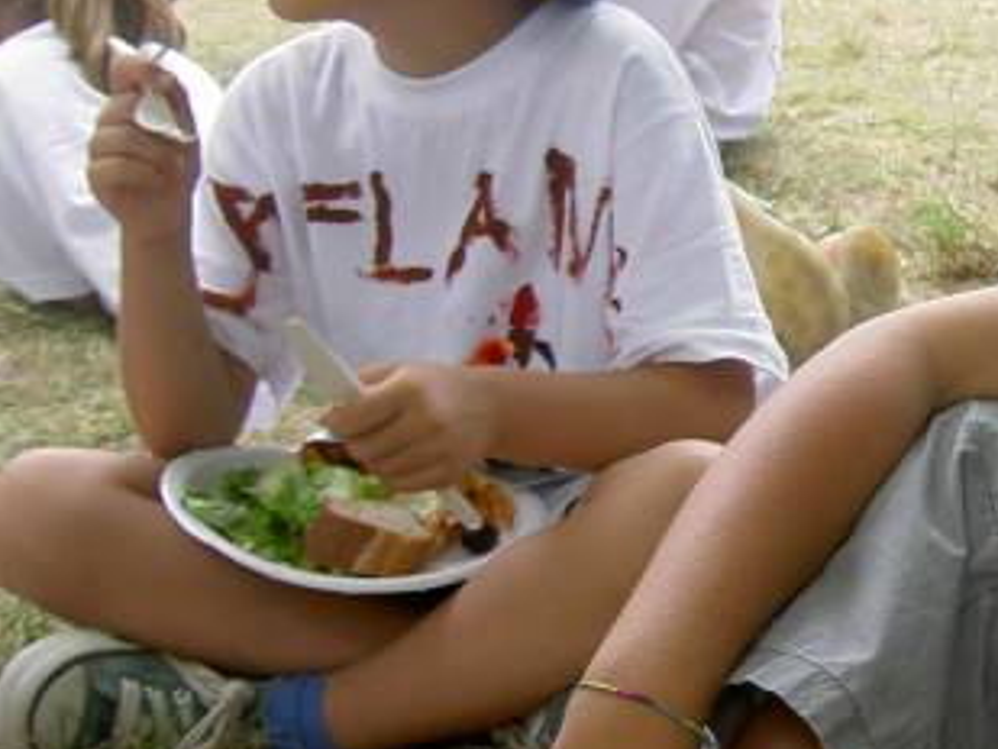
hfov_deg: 18.8
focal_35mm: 101
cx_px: 1030
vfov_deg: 14.7
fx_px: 2913
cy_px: 368
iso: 100
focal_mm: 8
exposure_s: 1/125
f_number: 2.8
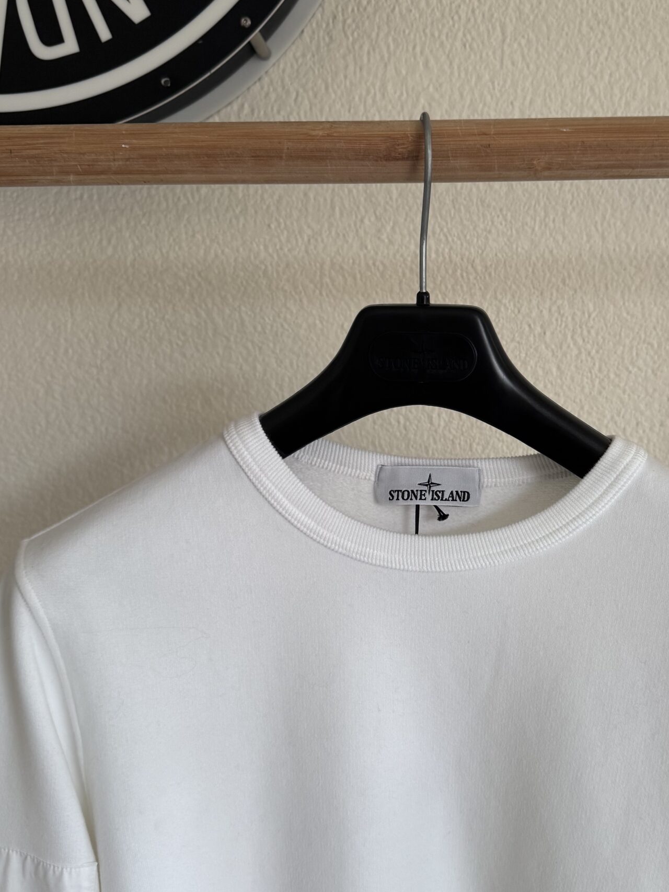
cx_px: 435
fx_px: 928
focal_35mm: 36
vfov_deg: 51.4
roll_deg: +0.8
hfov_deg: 39.3
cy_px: 448
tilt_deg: -5.6
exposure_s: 1/121
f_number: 1.78
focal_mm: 6.76
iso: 160
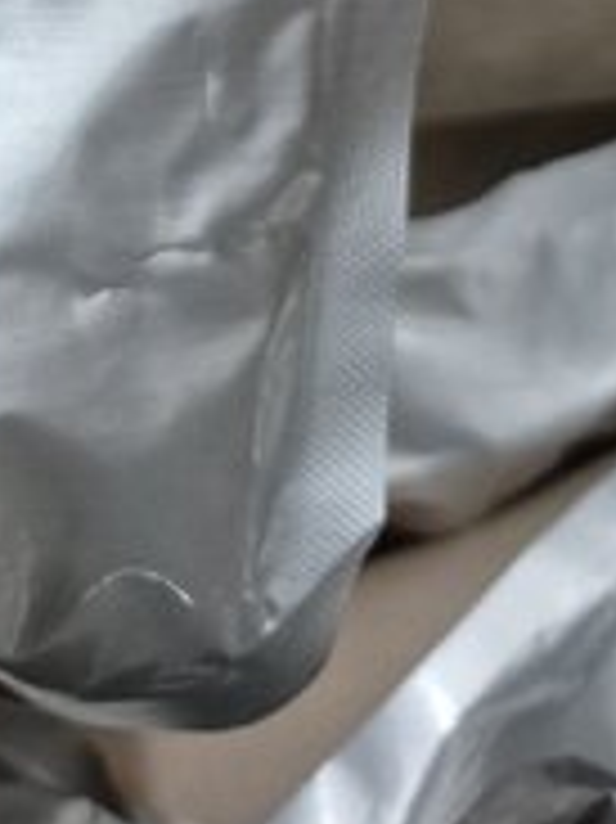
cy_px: -205
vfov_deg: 25.5
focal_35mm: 67
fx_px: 1592
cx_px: -238
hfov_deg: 19.7
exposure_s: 1/120
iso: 1000
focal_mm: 5.4
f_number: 1.8
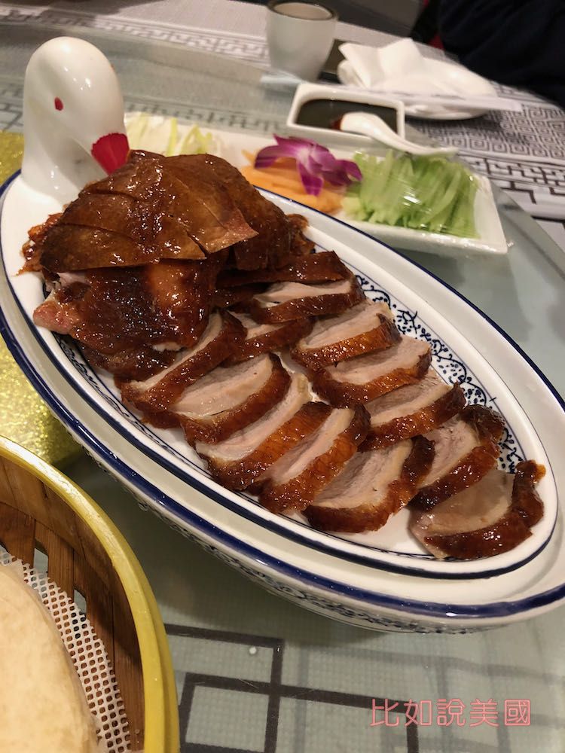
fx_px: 609
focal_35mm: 28
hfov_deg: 49.7
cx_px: 282
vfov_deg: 63.4
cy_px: 376
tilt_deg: -42.2
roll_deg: -6.9
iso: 64
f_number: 1.8
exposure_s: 1/15
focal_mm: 3.99
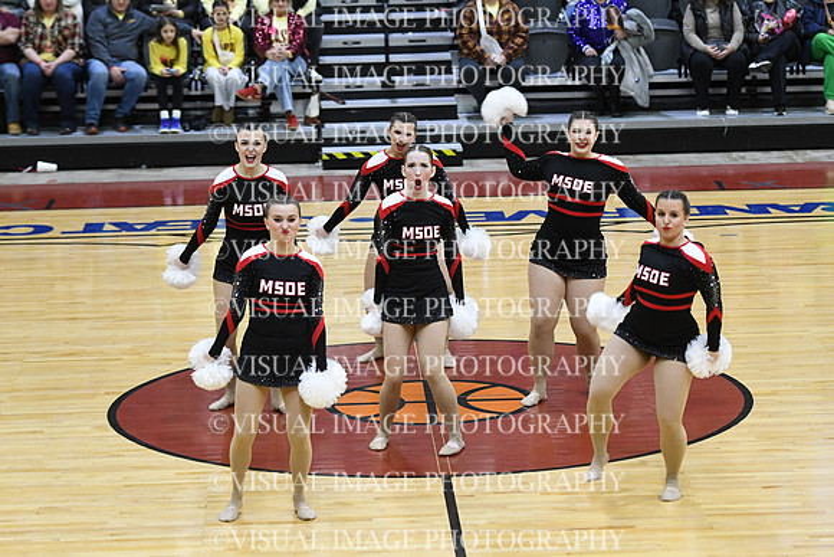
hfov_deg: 14.9
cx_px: 417
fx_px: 3198
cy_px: 278
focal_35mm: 138
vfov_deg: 9.9
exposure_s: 1/400
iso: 3200
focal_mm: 92
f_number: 2.8
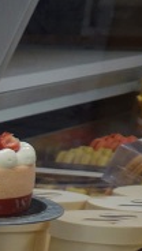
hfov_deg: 5.3
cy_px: 535
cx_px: -507
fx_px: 1274
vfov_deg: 10.2
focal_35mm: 191
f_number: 3.5
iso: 200
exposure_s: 1/160
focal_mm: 10.4
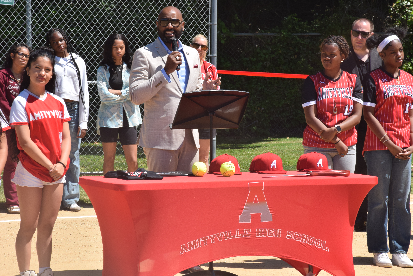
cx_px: 206
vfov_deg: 8.7
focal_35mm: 158
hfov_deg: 13.0
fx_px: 1807
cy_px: 138
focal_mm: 105
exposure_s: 1/200
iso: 400
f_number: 18
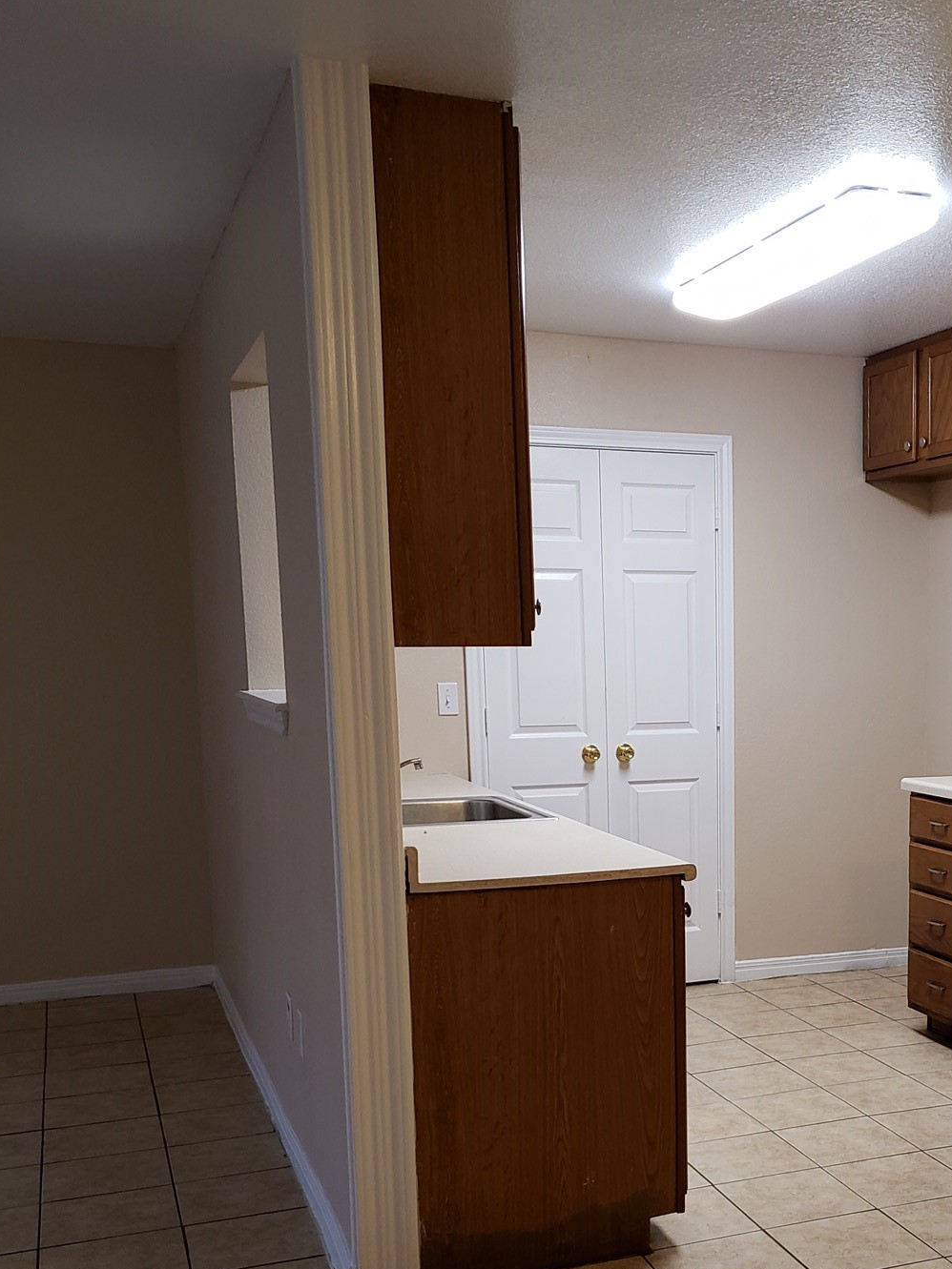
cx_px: 721
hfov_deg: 35.1
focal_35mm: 40
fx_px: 1467
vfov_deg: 45.7
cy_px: 894
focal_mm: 4.3
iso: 125
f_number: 1.5
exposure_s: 1/60
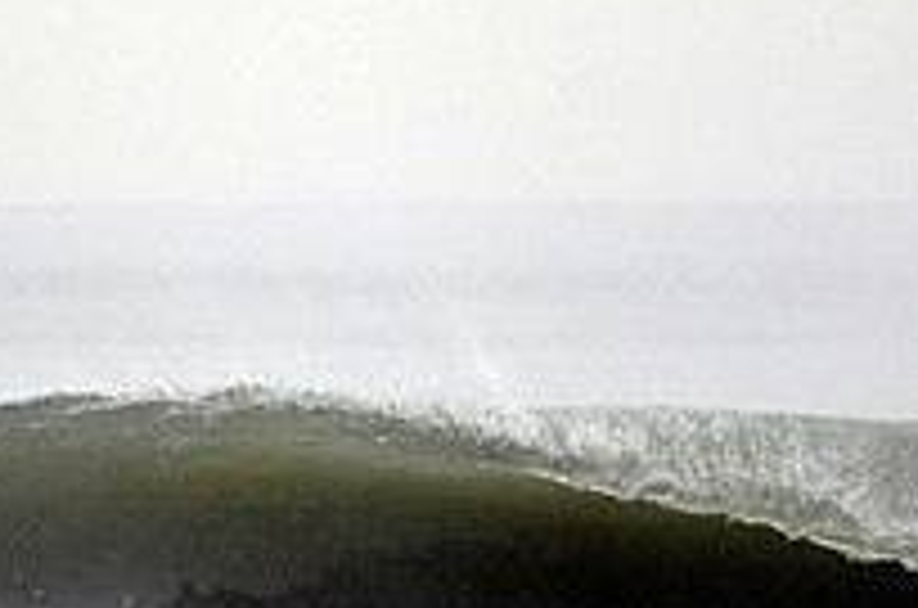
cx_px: 270
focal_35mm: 1282
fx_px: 32615
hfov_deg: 1.6
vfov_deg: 1.1
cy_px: 160
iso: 1250
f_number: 4
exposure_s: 1/3200
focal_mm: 300
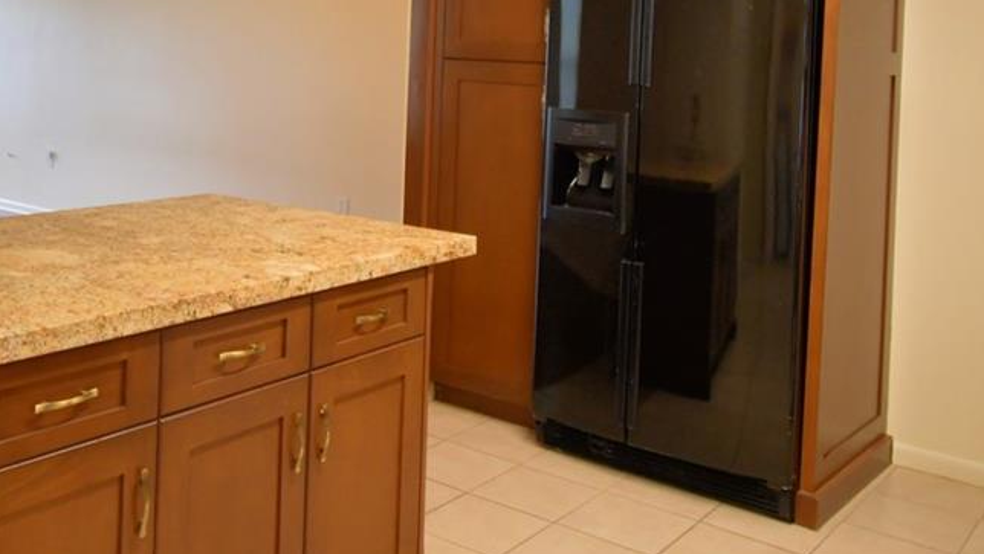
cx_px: 388
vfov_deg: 29.4
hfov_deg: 51.2
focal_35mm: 39
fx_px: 1018
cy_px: 69
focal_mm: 10
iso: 400
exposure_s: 1/40
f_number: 4.5
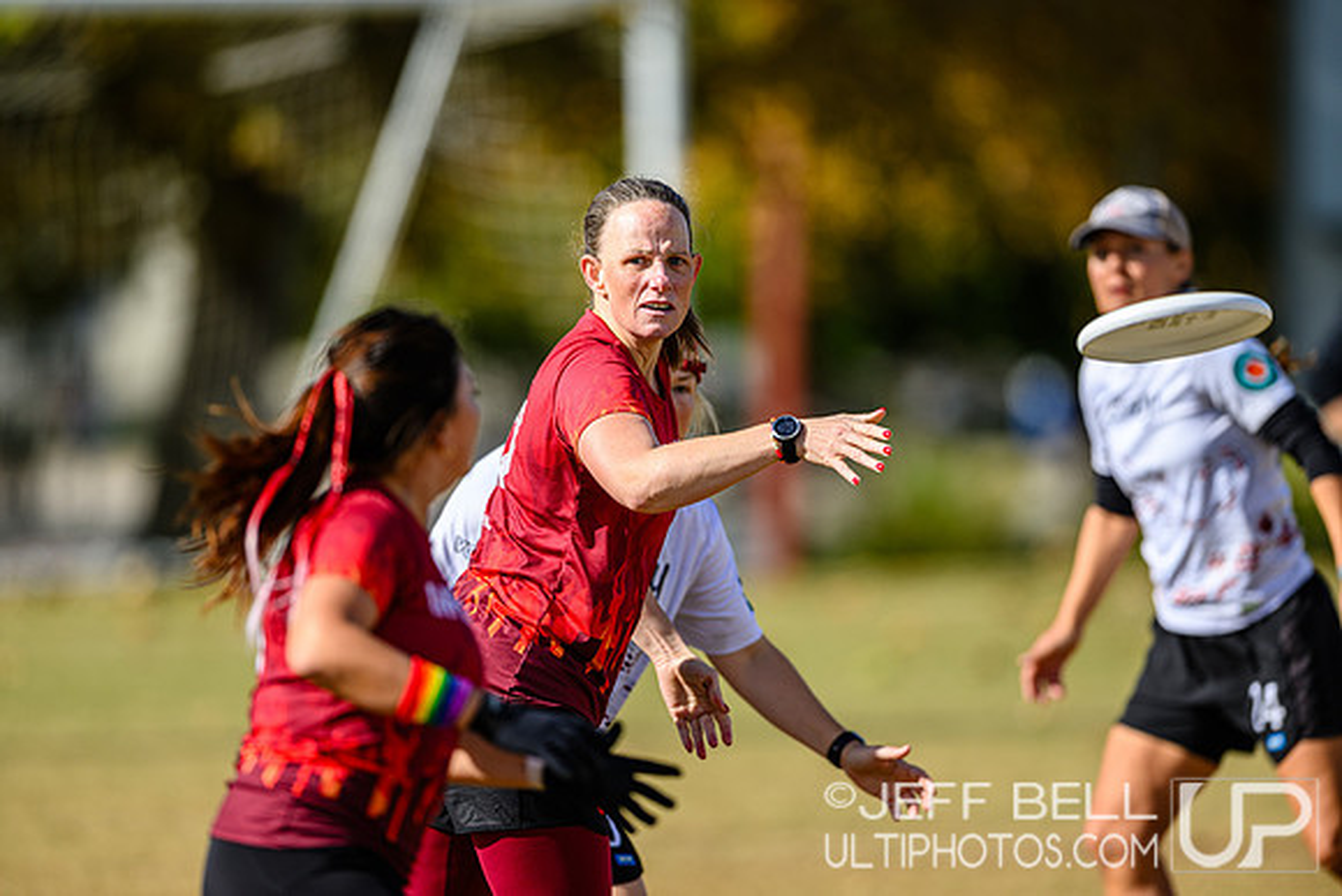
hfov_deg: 5.2
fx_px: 14914
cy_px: 448
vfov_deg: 3.4
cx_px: 671
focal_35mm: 400
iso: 100
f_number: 3.2
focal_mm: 400
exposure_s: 1/2000
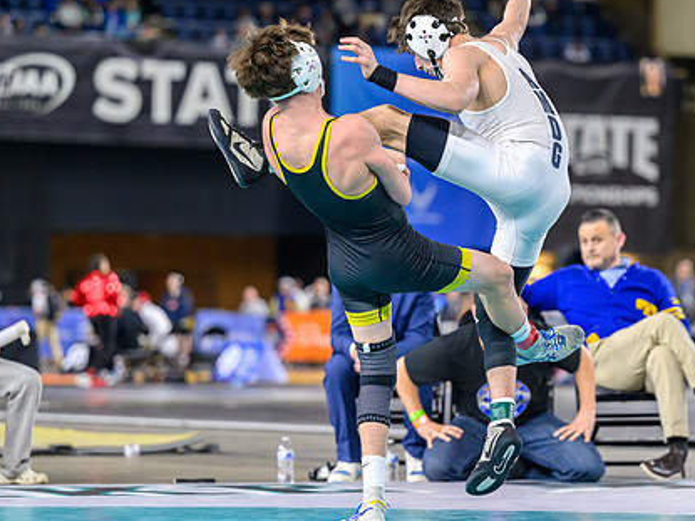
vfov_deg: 6.9
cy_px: 219
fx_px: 4315
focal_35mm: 215
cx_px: 431
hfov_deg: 9.2
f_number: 2.8
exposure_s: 1/800
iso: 2500
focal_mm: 130
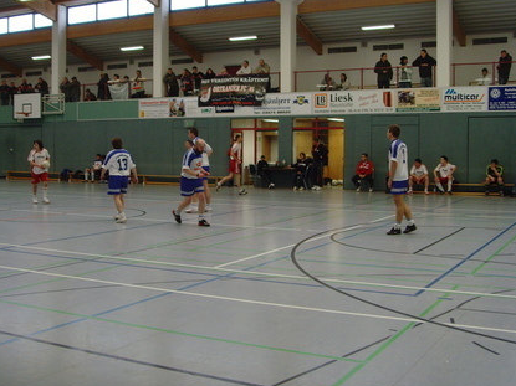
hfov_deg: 40.4
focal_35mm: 47
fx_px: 700
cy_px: 178
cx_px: 229
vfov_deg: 30.9
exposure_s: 1/45
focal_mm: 6.6
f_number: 3.5
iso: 200
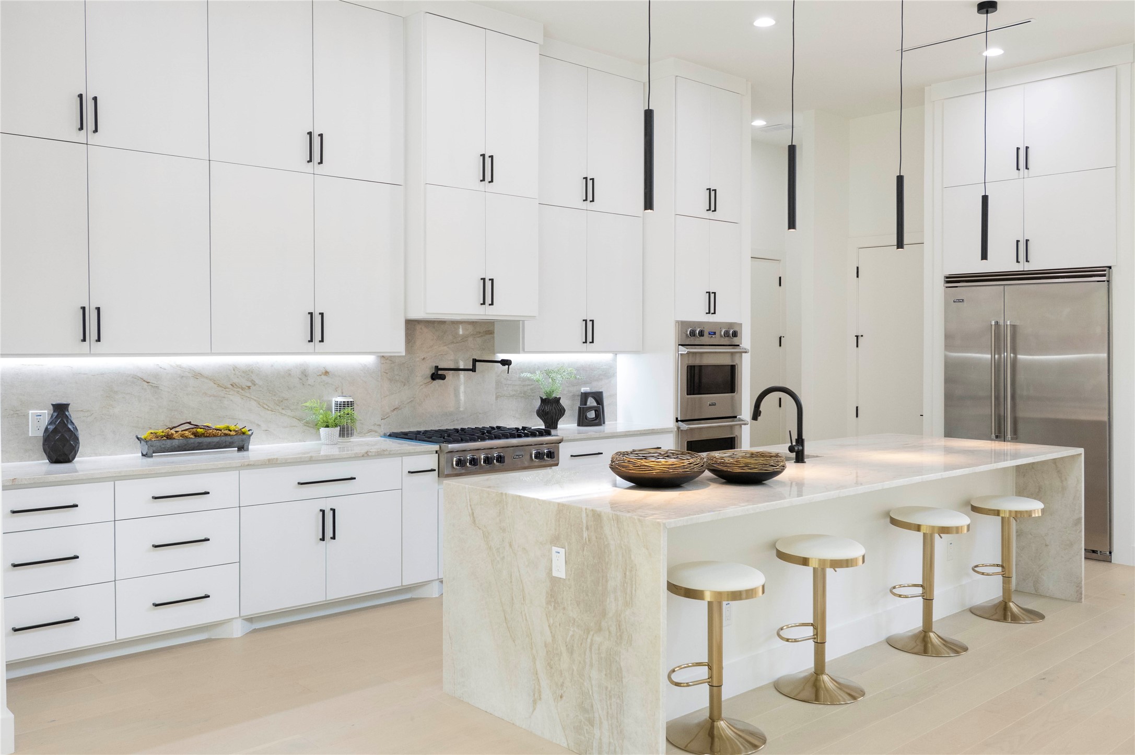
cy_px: 378
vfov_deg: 43.6
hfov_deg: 62.0
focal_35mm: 30
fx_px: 945
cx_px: 568
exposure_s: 1/50
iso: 640
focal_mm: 20
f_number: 5.6
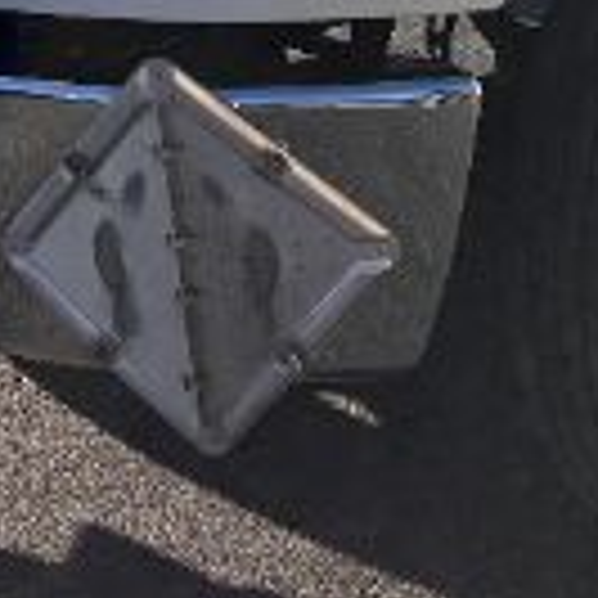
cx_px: 845
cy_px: -472
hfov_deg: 14.8
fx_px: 2169
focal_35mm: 111
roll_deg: +0.3
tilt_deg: -5.7
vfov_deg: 14.0
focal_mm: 5.1
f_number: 1.6
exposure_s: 1/4310
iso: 50
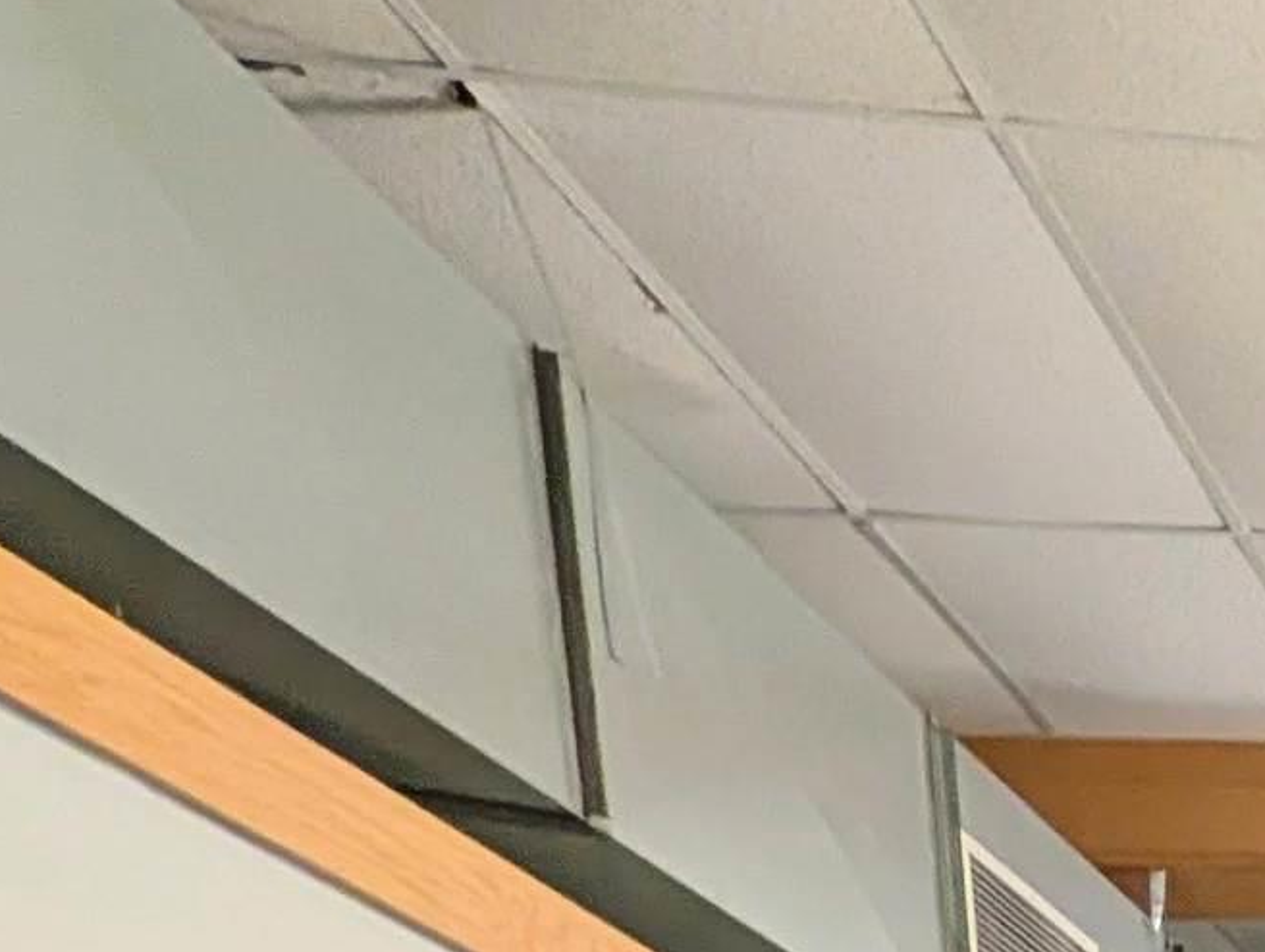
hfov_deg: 16.3
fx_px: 2049
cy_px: 1943
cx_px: 2879
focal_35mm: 56
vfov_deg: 17.7
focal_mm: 2.02
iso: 61
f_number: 1.7
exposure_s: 1/30
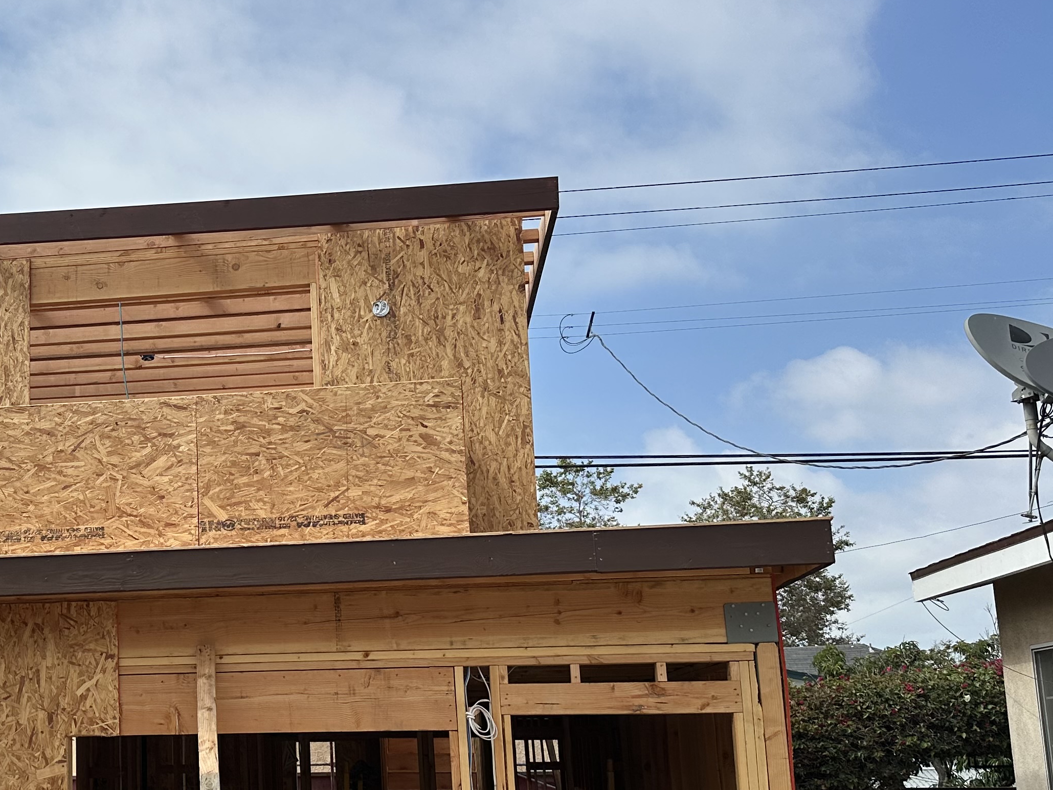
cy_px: 496
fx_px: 1430
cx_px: 166
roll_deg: +1.0
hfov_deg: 38.4
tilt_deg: +10.3
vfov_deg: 30.7
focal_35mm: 47
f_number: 1.78
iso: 80
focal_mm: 6.86
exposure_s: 1/6623
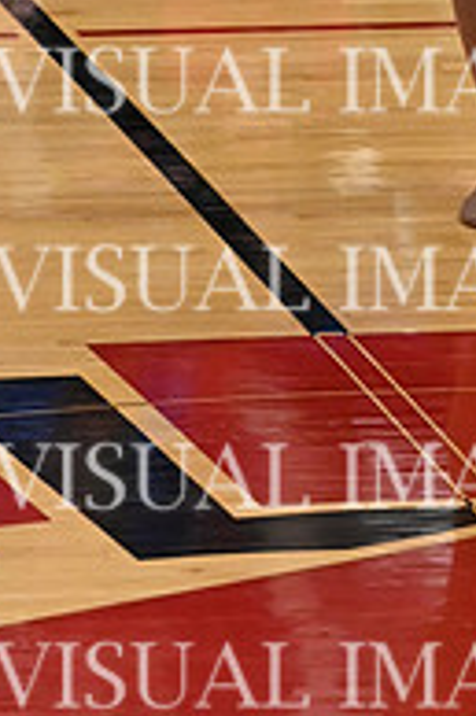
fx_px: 15179
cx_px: 629
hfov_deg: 1.8
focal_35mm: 764
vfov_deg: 2.7
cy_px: -218
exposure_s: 1/400
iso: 5000
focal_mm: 170
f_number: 4
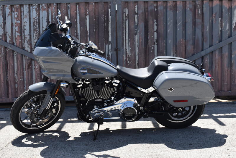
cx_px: 118
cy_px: 79
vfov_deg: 28.1
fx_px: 315
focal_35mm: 48
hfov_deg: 41.1
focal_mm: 32
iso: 110
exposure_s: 1/250
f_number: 8
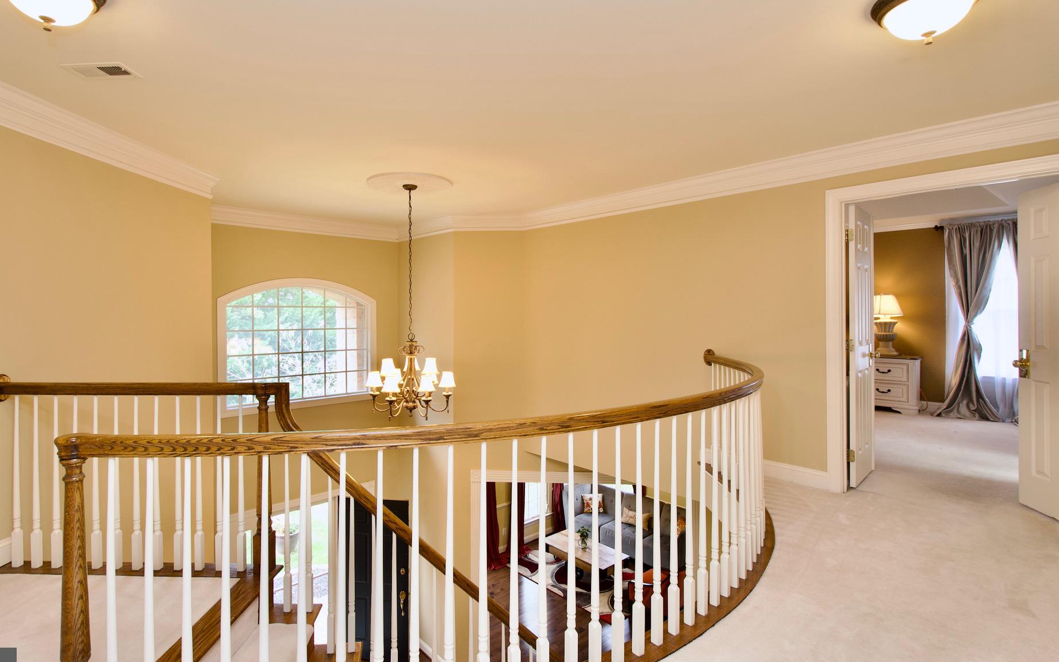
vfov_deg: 67.8
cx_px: 478
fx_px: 491
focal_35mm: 17
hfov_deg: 94.1
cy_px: 297
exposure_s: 1/13
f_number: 7.1
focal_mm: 10
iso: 320
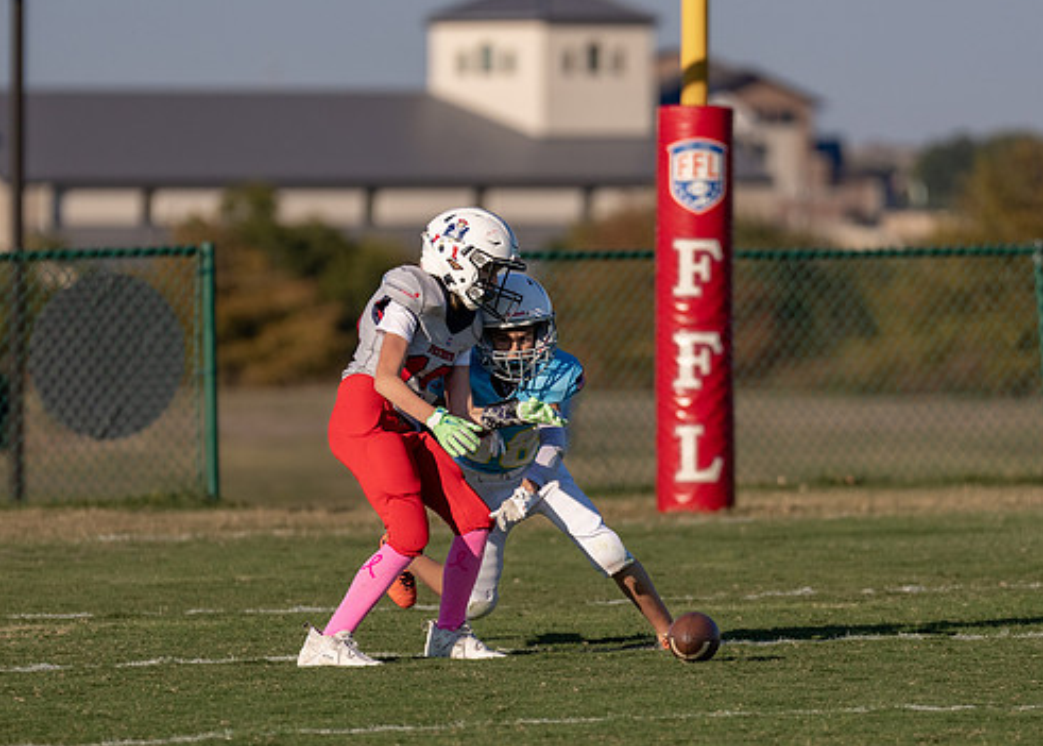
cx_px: 544
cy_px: 405
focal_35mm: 435
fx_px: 12889
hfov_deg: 4.6
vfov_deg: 3.3
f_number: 2.8
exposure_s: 1/5000
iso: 160
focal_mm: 200
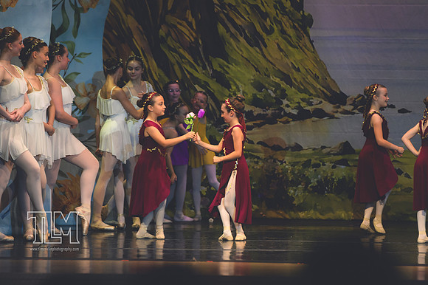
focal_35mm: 300
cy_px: 142
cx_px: 214
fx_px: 3564
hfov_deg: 6.9
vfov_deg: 4.6
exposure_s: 1/500
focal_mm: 200
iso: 1250
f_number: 2.8
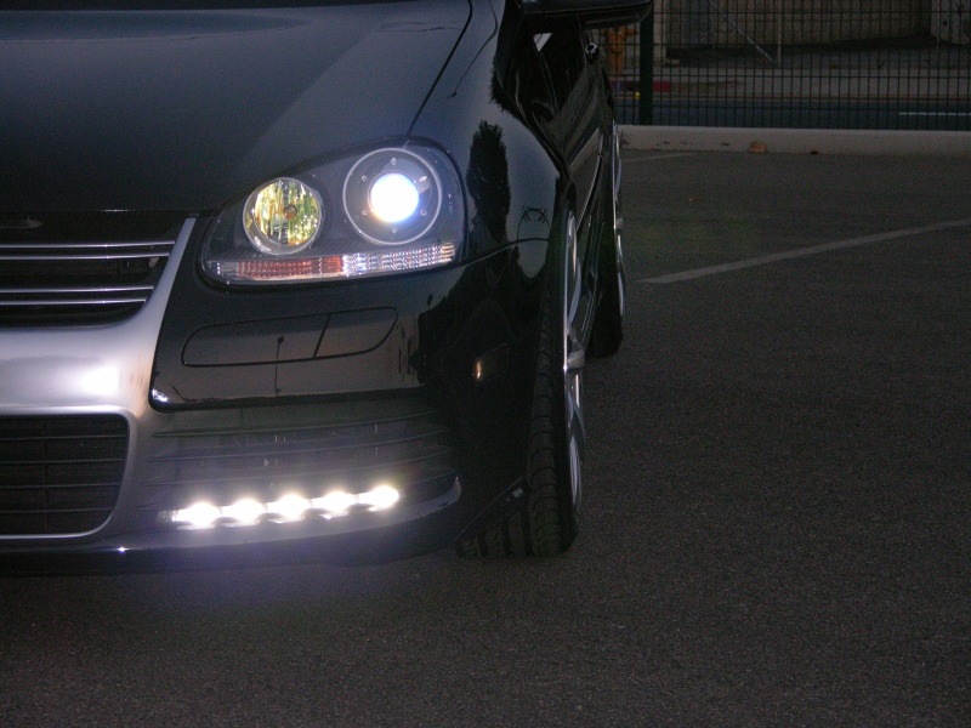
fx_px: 3647
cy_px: 364
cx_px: 486
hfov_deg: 15.2
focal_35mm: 130
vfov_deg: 11.4
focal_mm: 31.9
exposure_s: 1/120
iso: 200
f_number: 3.8
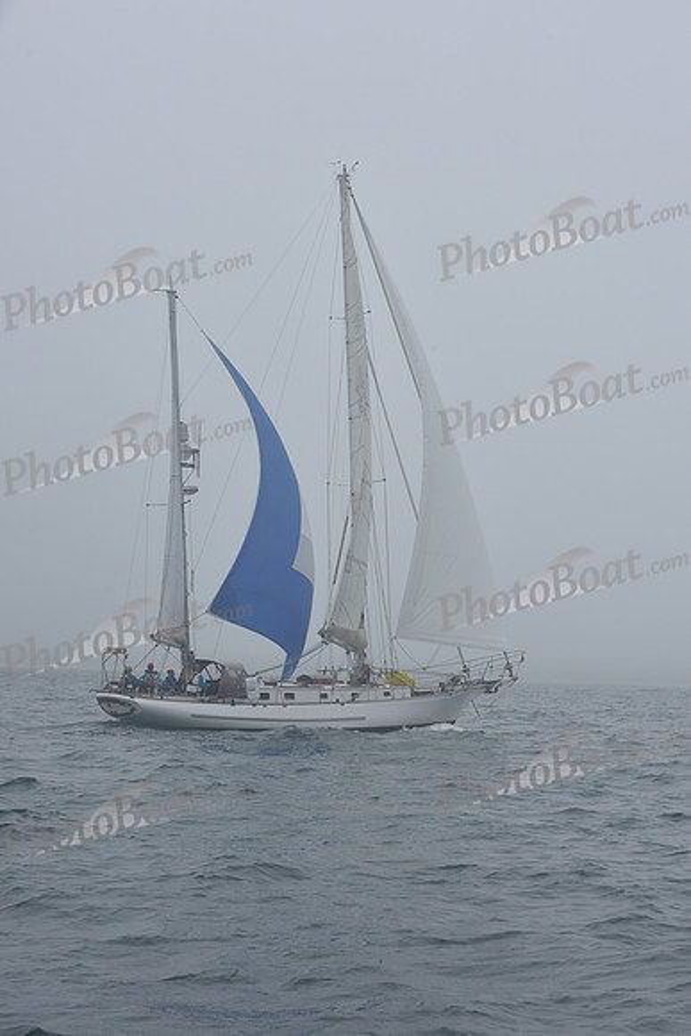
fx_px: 2014
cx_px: 346
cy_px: 518
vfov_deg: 28.8
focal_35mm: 70
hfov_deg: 19.5
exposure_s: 1/800
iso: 250
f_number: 11
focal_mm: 70
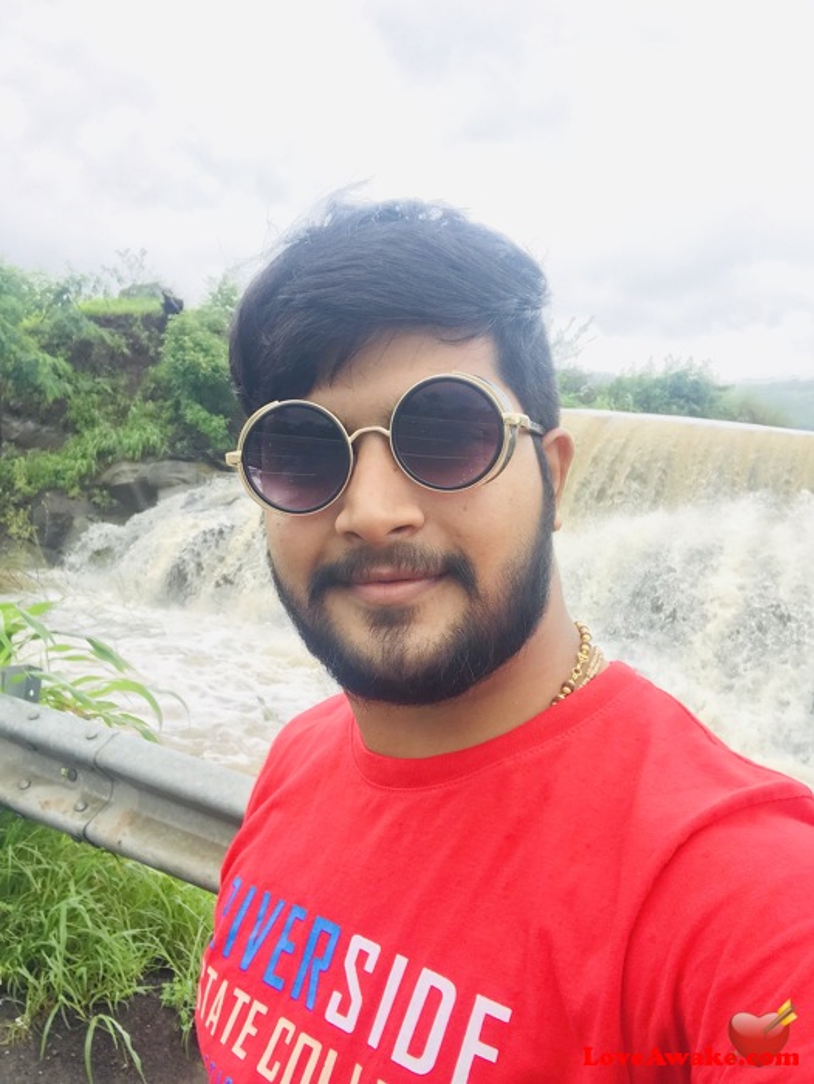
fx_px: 1002
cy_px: 542
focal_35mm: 32
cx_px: 407
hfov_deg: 44.2
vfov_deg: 56.8
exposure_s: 1/123
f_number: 2.2
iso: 25
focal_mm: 2.87
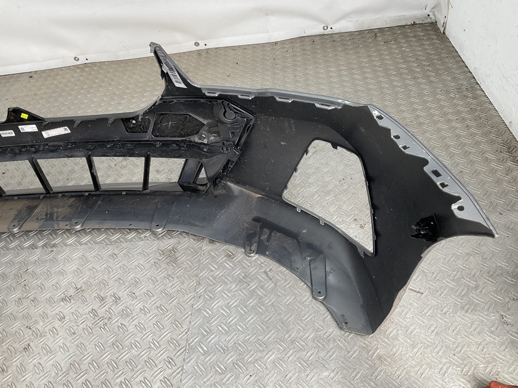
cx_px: 259
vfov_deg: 48.2
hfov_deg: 61.7
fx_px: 434
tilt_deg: -42.4
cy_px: 194
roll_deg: +9.4
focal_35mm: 29
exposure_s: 1/105
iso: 16
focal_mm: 3
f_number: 1.8
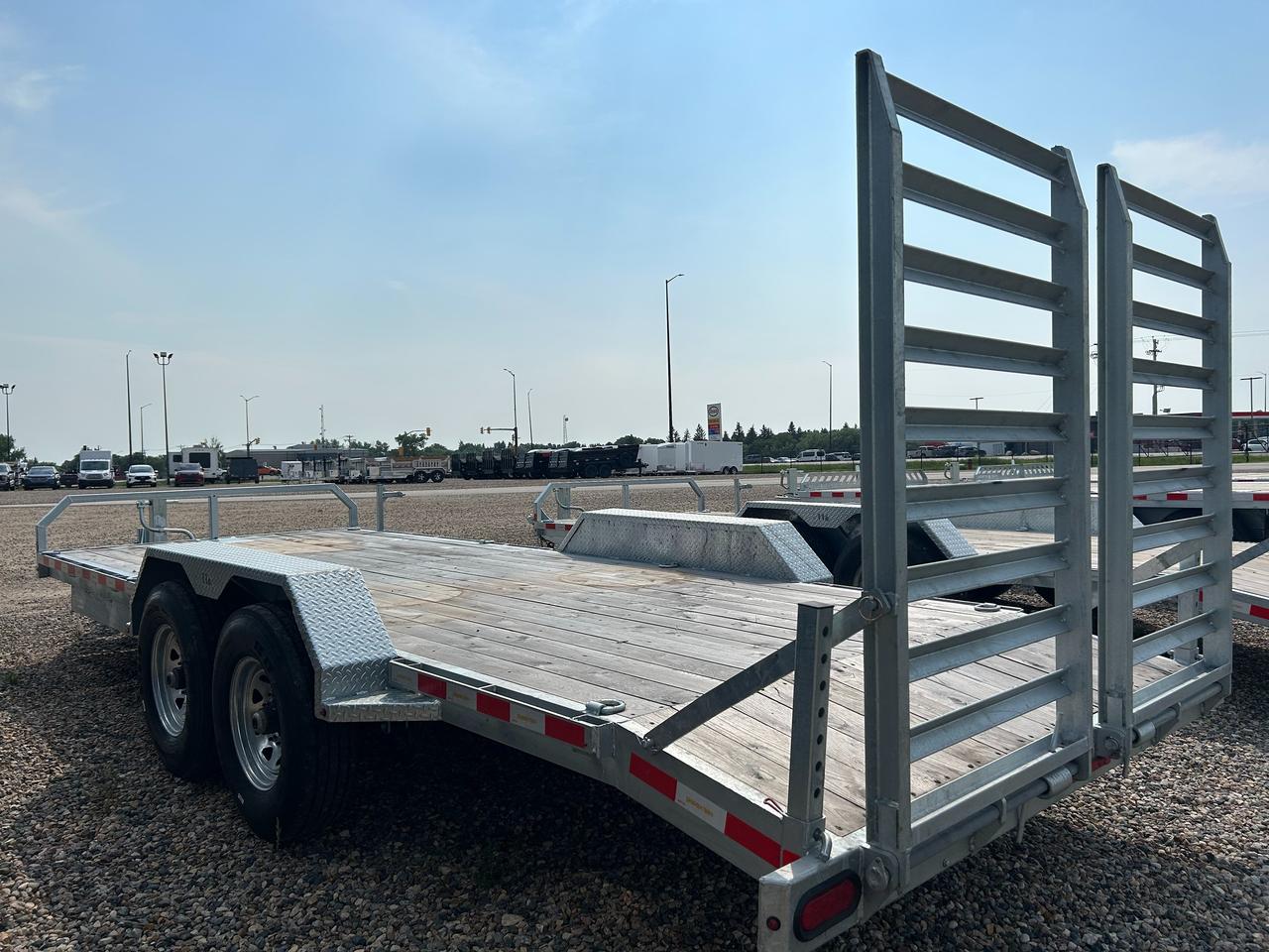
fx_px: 953
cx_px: 634
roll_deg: +1.5
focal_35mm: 26
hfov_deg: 67.3
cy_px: 476
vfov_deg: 53.1
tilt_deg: -0.1
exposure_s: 1/10309
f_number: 1.5
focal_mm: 5.7
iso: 50
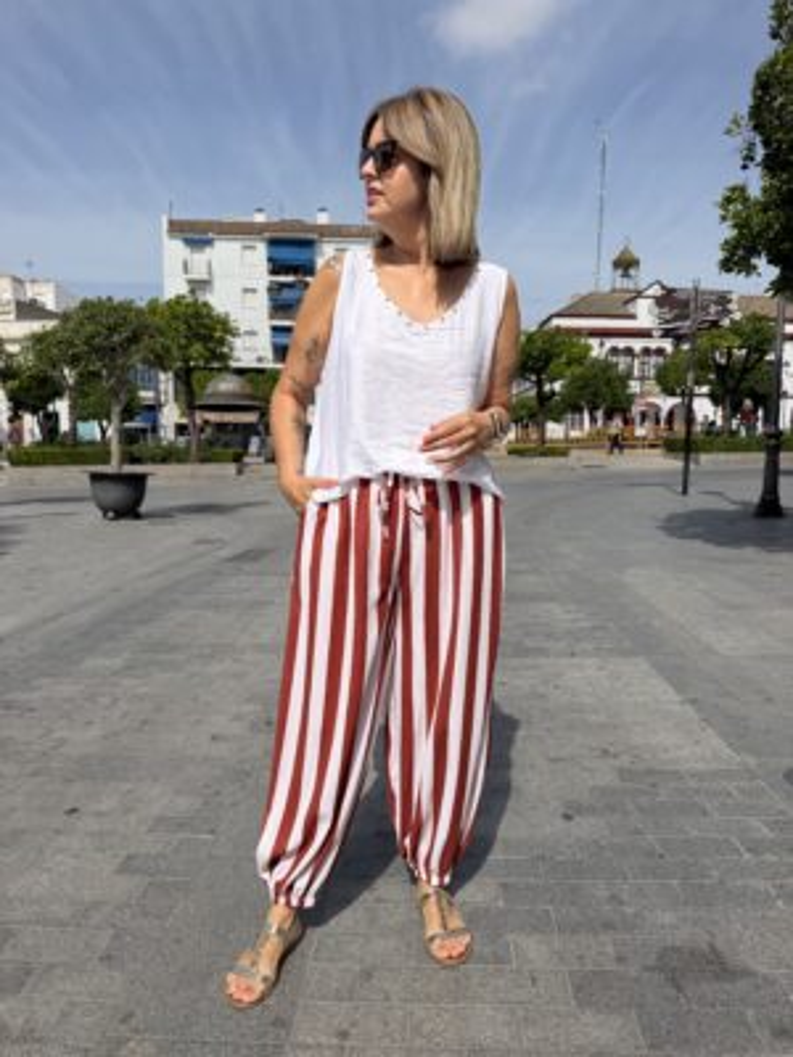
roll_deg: -2.0
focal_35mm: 24
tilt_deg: -5.8
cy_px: 528
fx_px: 733
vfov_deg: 71.6
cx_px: 396
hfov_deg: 56.8
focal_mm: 6.76
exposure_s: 1/9091
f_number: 1.78
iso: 80
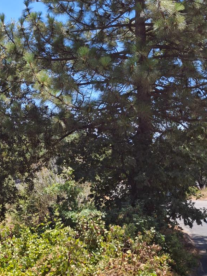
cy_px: 65
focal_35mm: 48
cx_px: 26
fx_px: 383
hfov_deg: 29.2
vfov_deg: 38.5
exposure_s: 1/1036
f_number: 1.8
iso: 32
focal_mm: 4.69
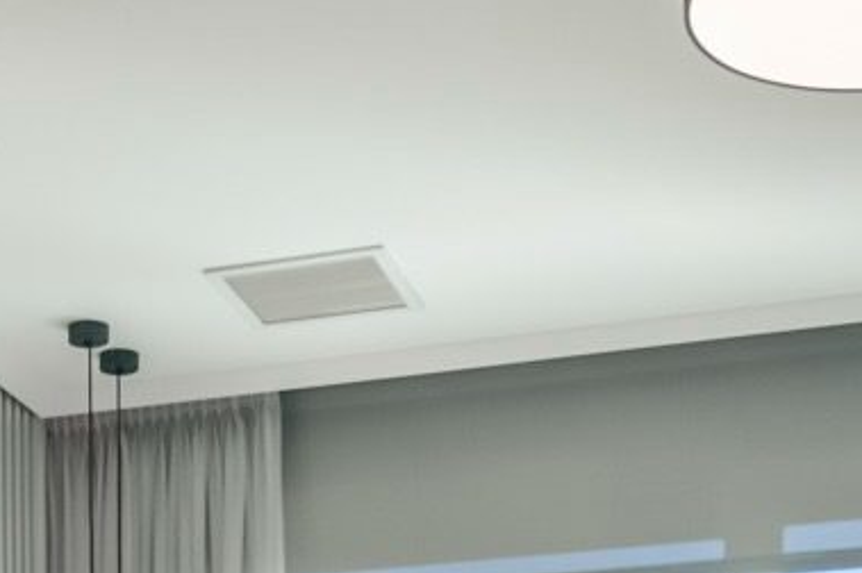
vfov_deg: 13.0
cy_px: 1095
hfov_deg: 21.4
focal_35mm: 93
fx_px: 2225
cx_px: 61
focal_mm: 22
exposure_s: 1/640
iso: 400
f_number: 8
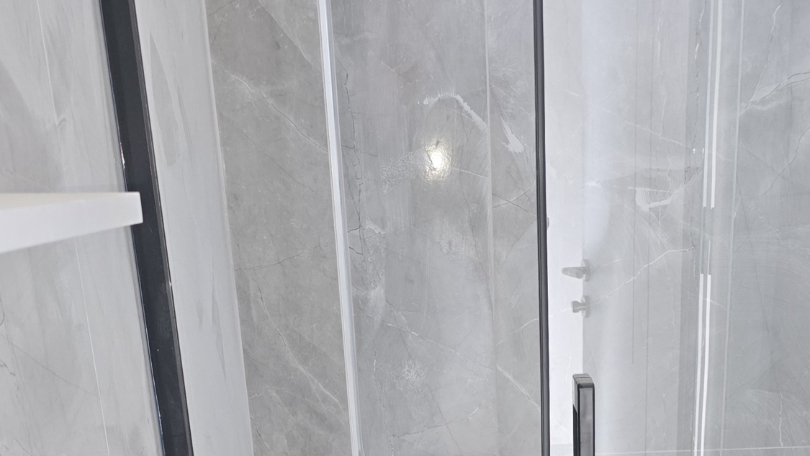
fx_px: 1224
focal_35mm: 57
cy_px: 681
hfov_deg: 36.4
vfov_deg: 18.7
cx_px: 516
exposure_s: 1/17.2
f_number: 1.7
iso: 125
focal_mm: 6.3
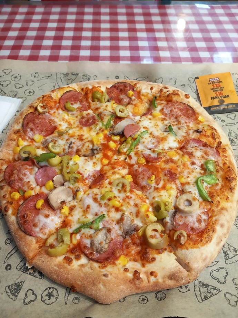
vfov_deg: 65.3
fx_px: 248
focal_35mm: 27
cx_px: 119
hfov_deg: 51.4
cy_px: 159
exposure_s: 1/50
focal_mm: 4
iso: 125
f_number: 1.8
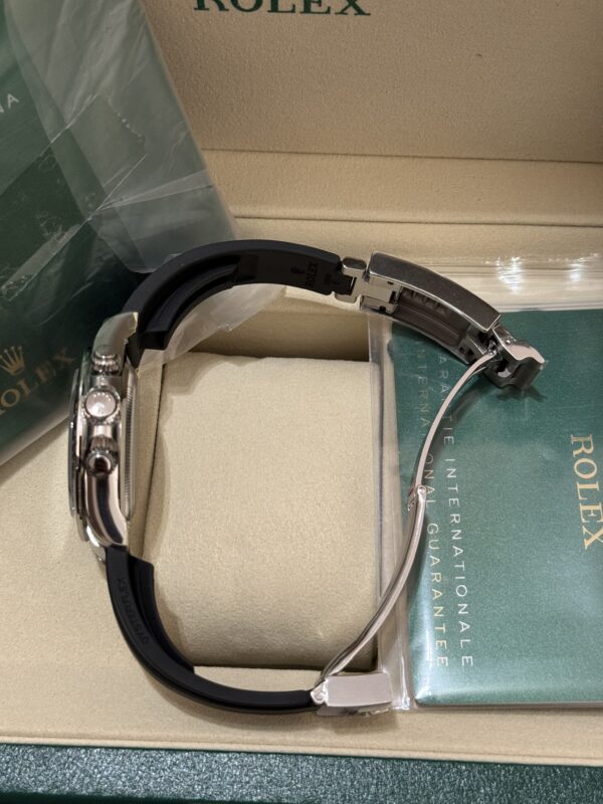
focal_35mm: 48
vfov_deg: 39.7
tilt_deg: -65.8
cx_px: 302
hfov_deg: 30.3
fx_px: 1115
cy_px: 402
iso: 250
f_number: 1.78
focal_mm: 6.76
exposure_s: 1/35
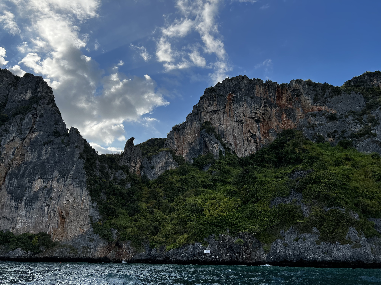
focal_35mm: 26
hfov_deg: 67.3
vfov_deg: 53.1
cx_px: 190
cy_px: 142
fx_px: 286
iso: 50
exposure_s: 1/3831
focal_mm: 5.7
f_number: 1.5
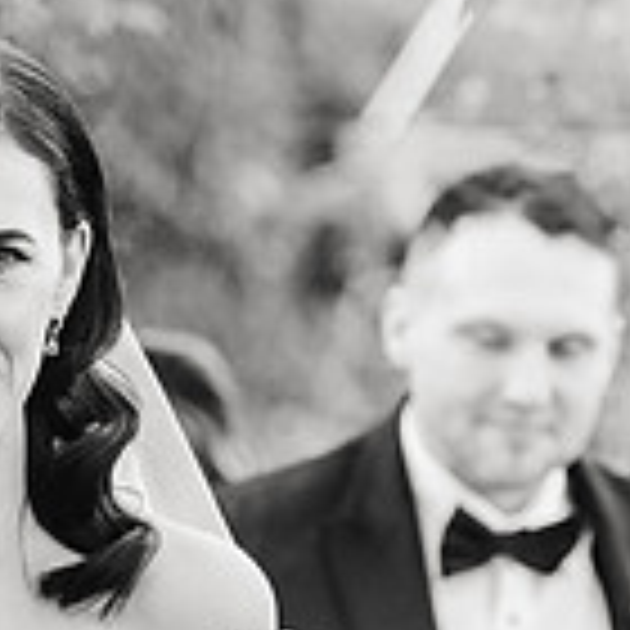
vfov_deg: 4.9
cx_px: 32
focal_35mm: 353
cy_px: 835
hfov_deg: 5.0
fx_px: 7268
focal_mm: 100
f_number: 2.8
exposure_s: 1/400
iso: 2000
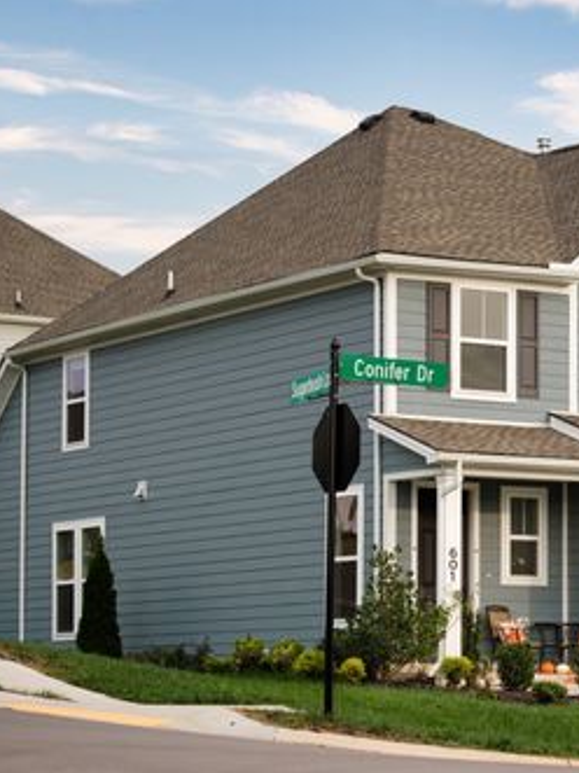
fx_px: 2723
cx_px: 558
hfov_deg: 12.0
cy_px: 386
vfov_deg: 16.2
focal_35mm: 122
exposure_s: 1/2500
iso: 125
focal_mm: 56
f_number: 1.4
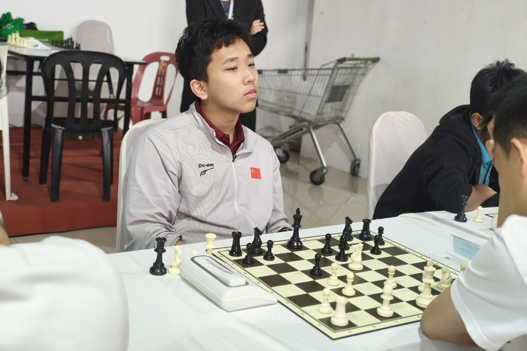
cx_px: 263
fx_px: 703
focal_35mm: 48
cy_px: 156
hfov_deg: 41.1
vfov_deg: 28.0
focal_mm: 7.1
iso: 1600
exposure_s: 1/99.5
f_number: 1.9
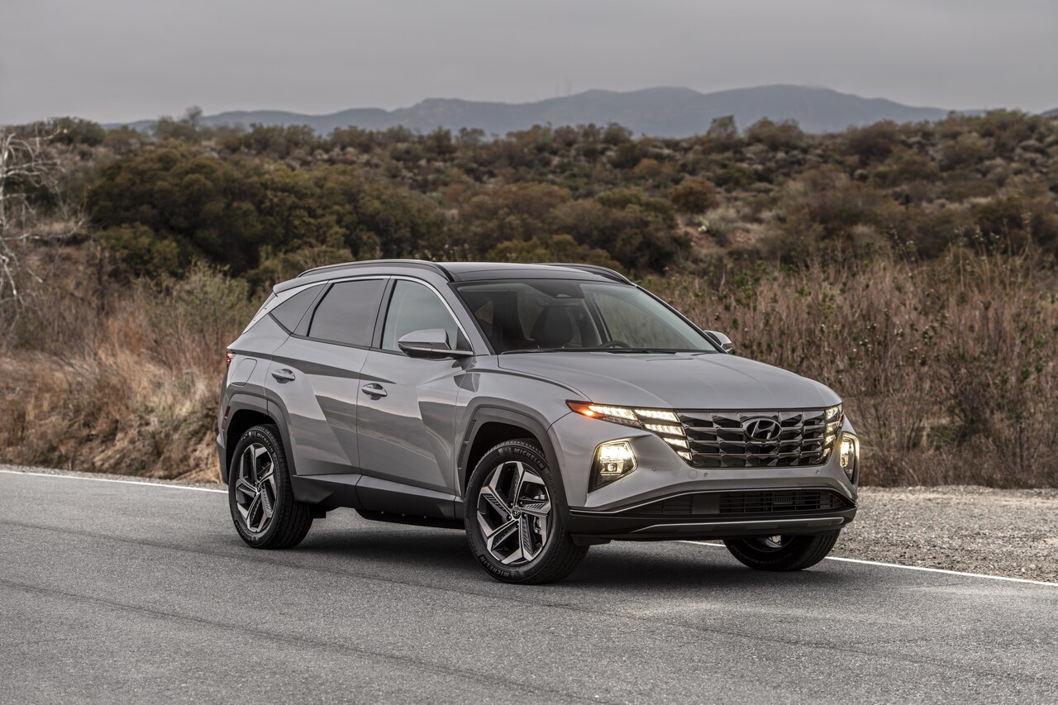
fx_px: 2703
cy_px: 352
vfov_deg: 14.9
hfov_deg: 22.1
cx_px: 529
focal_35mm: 92
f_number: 5
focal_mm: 92
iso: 64
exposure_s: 1.3
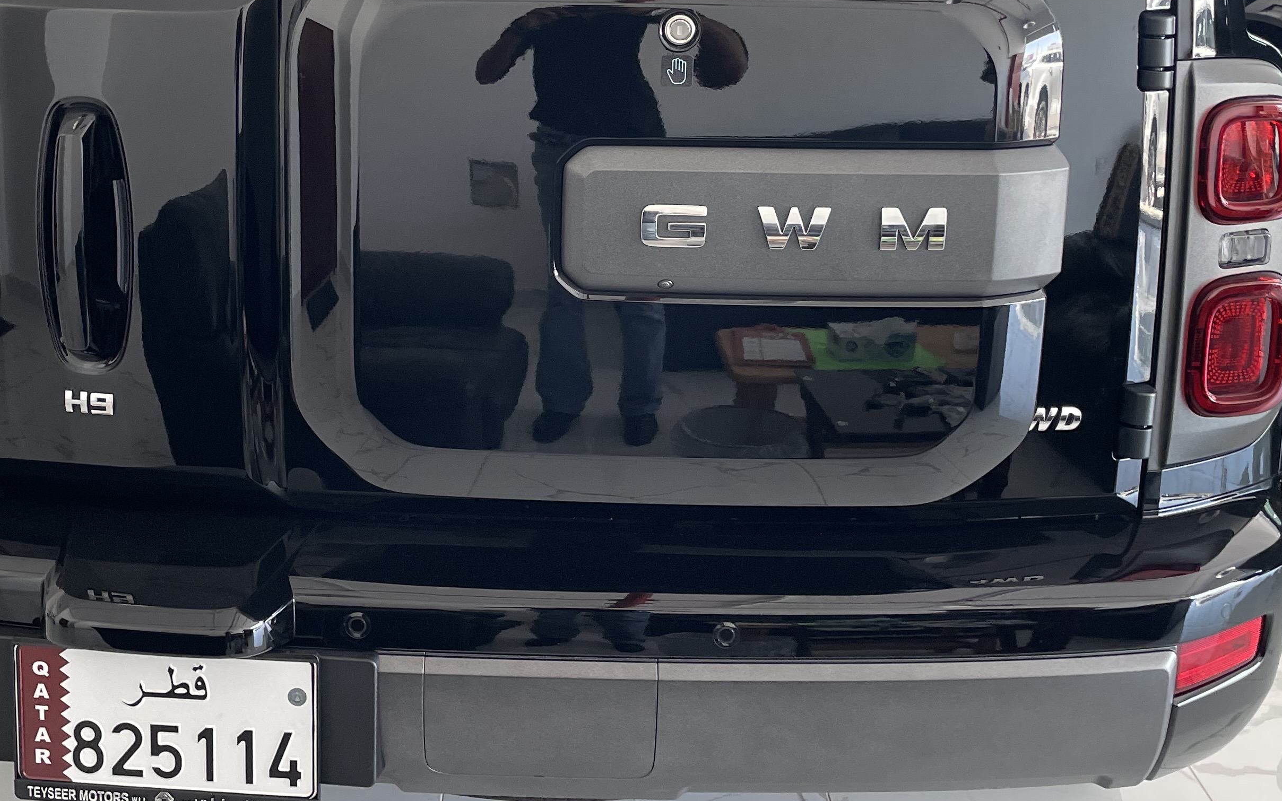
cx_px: 560
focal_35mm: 46
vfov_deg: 27.4
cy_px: 150
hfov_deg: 43.4
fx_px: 1607
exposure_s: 1/121
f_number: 1.6
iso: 125
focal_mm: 4.2
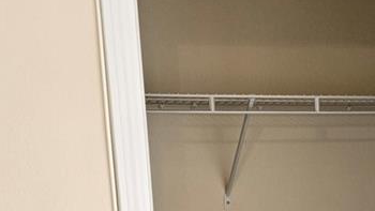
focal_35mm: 86
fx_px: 855
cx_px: 327
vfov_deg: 12.8
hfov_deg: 24.1
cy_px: 374
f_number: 1.8
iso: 125
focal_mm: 5.4
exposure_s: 1/120
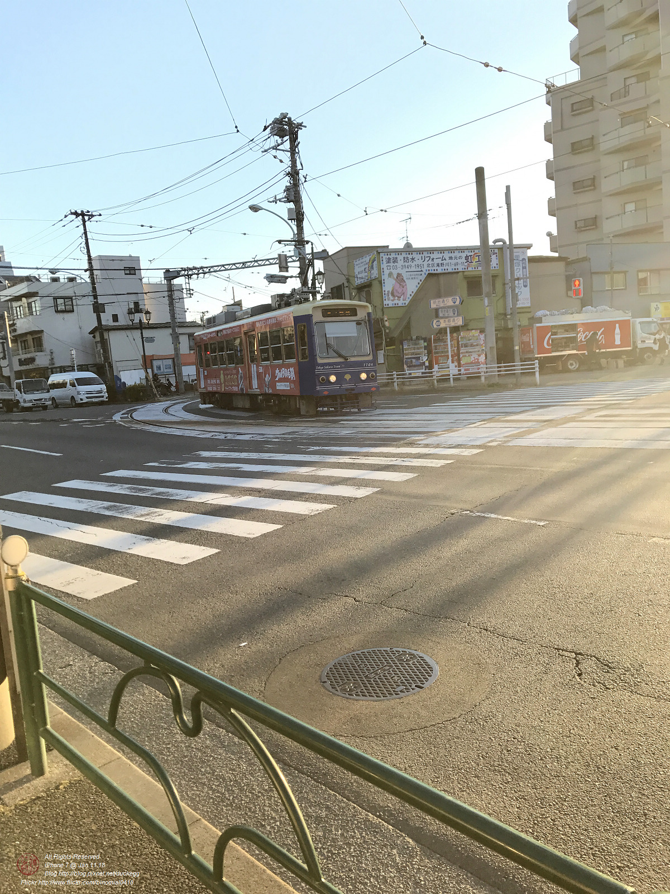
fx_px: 723
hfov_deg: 49.7
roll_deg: +4.3
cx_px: 335
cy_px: 447
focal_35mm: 28
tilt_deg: -6.7
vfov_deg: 63.4
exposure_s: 1/720
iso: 20
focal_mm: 3.99
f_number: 1.8
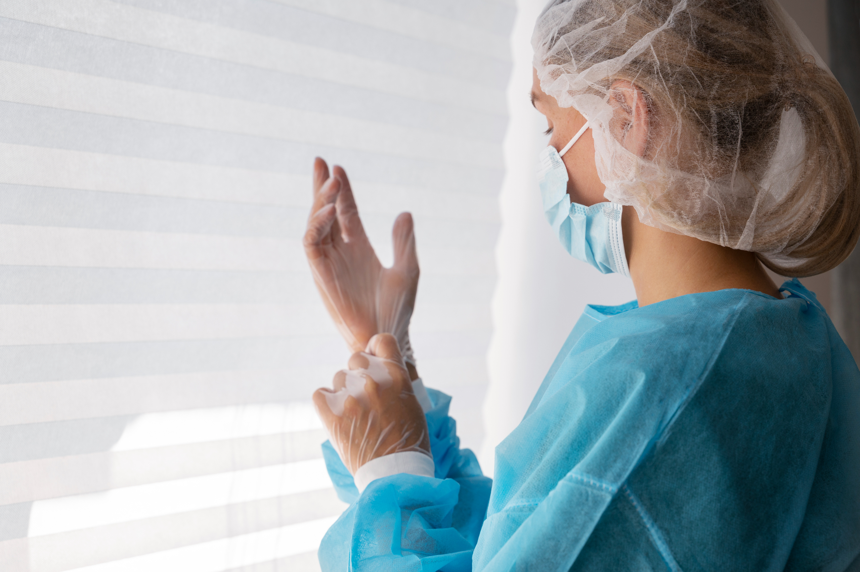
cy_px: 286
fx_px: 1385
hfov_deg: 34.5
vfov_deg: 23.3
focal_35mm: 58
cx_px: 430
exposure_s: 1/320
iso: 400
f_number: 5
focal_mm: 58
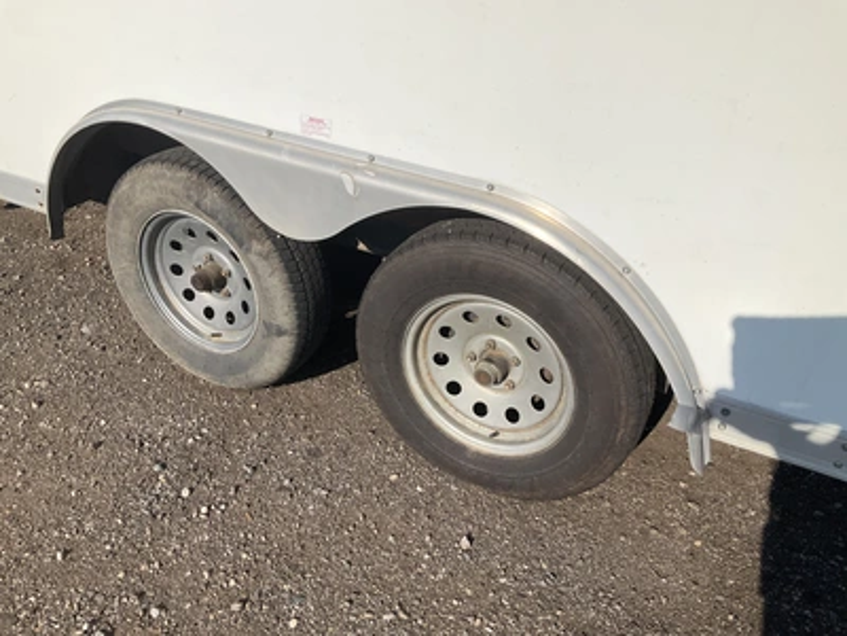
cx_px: 424
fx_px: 710
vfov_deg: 48.2
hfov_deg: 61.7
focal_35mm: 29
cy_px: 318
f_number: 1.8
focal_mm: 3
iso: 25
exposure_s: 1/4065
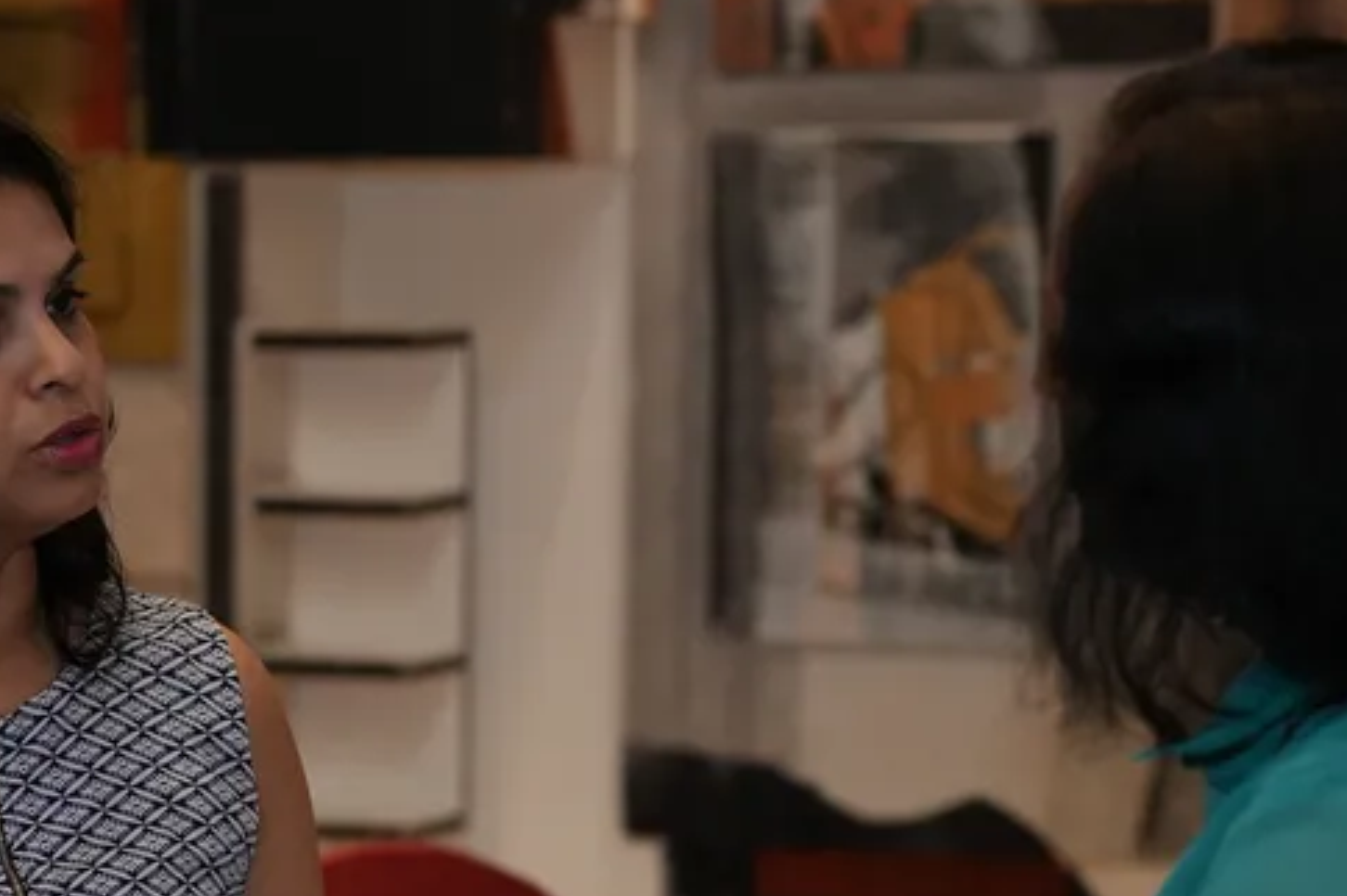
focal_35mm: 172
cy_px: 689
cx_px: 95
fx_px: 6431
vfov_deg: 8.0
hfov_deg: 11.9
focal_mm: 65
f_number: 3.5
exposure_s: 1/125
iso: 1250
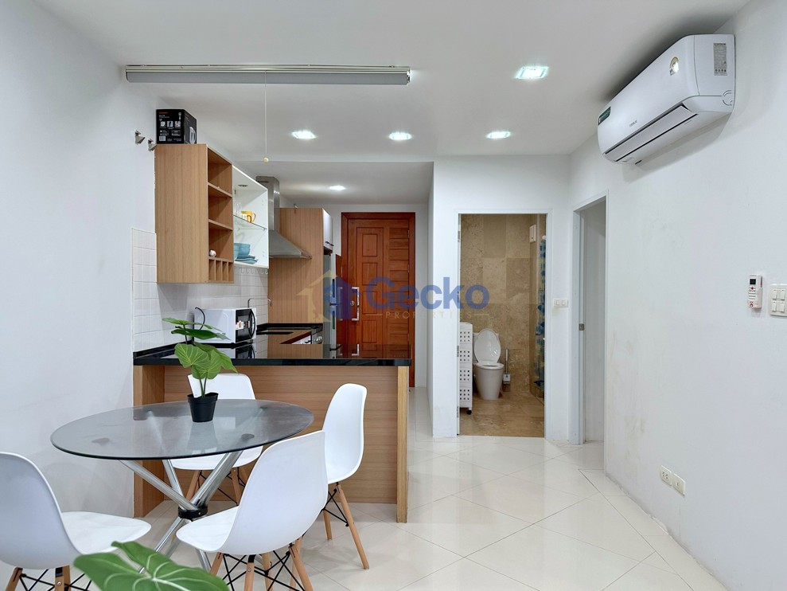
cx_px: 394
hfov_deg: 71.6
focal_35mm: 24
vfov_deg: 56.8
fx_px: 546
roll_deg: -0.1
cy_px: 296
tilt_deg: -1.0
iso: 200
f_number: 1.78
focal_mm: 6.86
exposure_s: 1/100
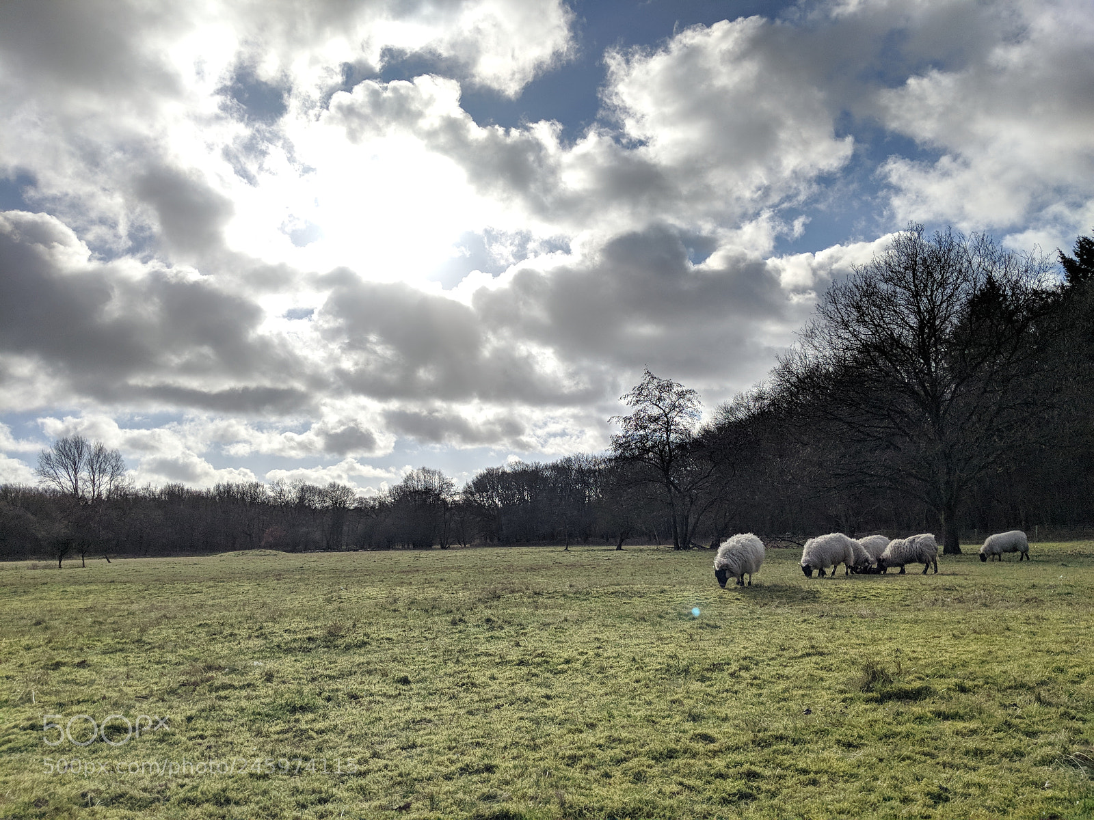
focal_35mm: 27
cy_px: 410
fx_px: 853
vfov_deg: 51.4
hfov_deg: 65.3
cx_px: 547
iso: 96
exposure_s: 1/23256
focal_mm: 4.44
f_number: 1.8
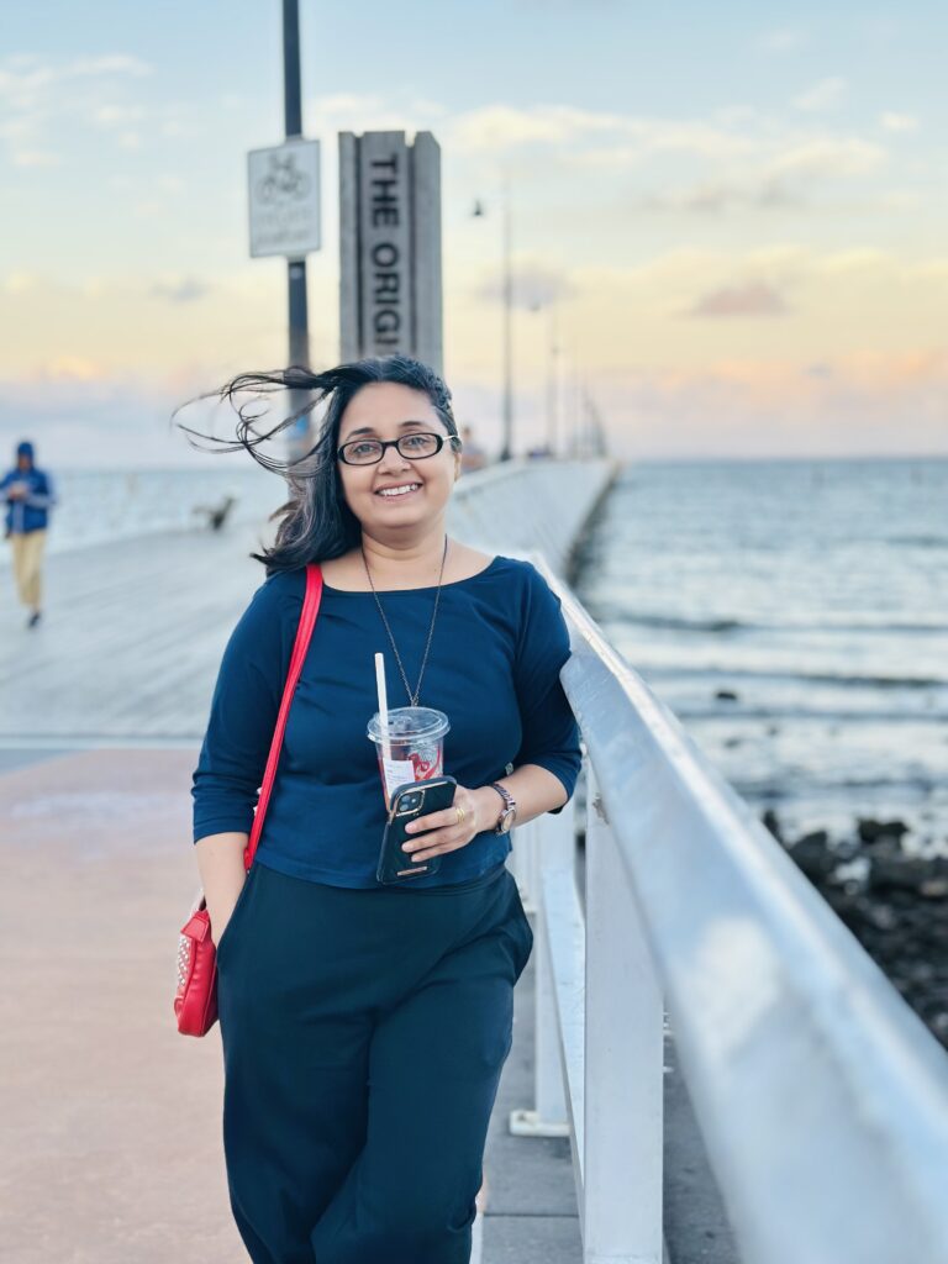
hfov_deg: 30.3
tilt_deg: -6.1
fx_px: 1753
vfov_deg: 39.7
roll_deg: +0.4
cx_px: 474
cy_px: 632
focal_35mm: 48
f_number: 1.78
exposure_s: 1/463
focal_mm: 6.86
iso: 80
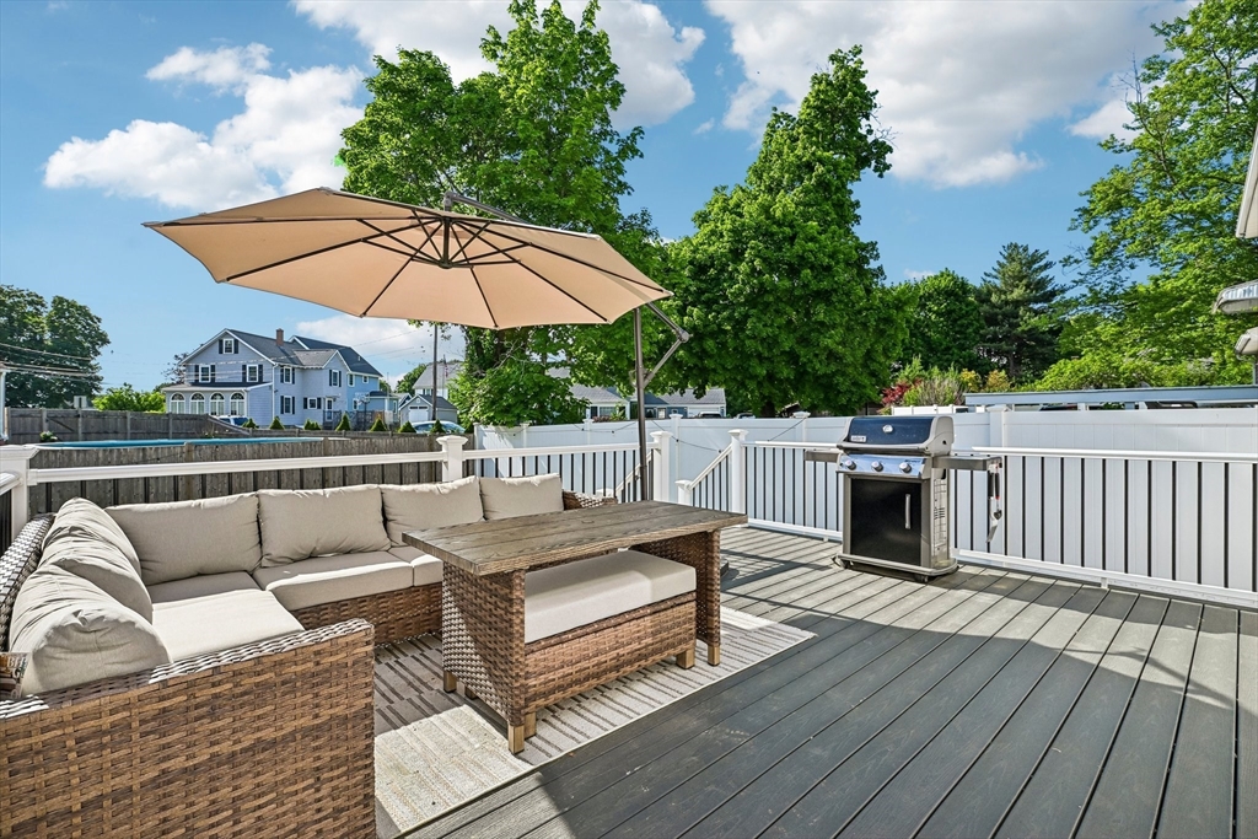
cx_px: 629
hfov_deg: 96.7
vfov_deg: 73.8
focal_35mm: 16
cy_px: 420
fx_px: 559
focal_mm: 16
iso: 400
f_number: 8
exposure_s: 1/800
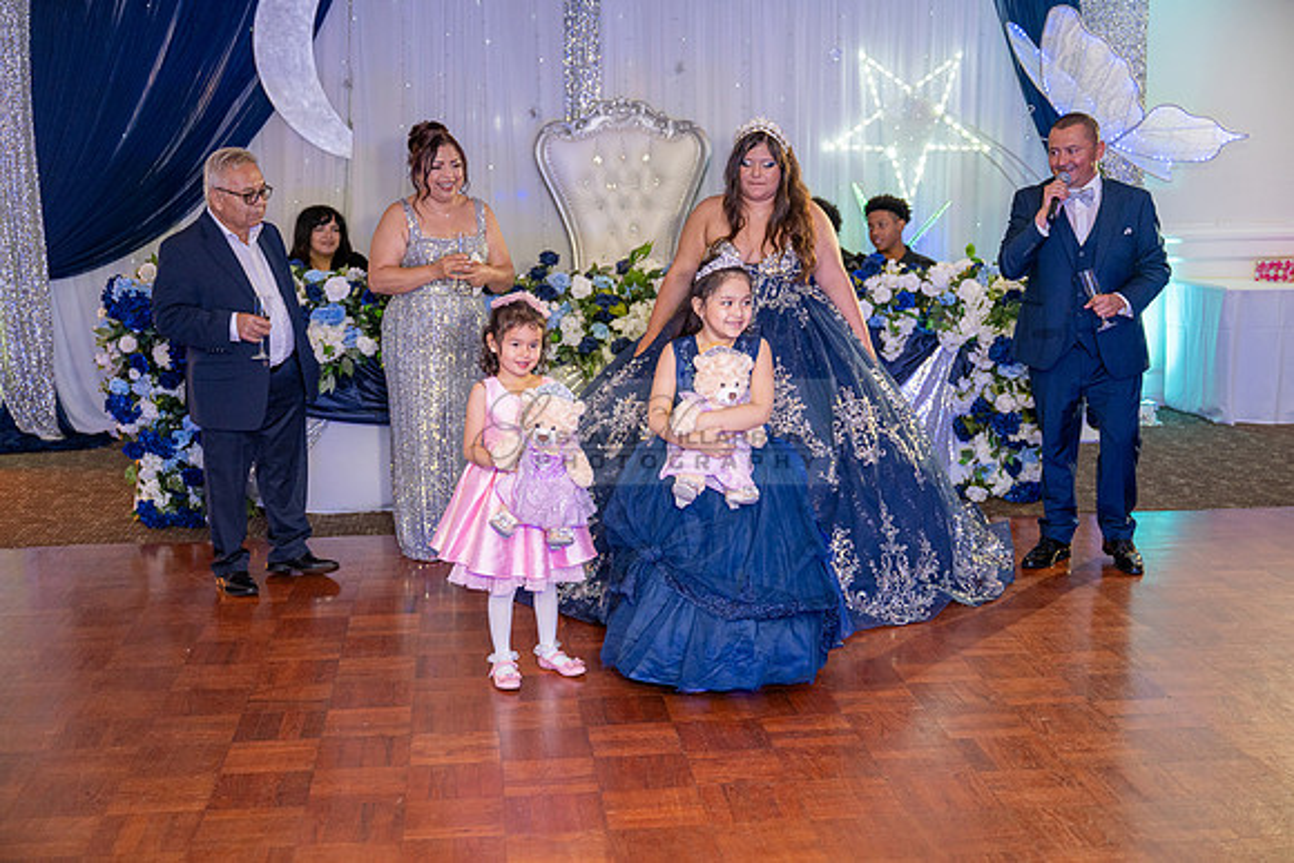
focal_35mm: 46
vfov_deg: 29.3
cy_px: 432
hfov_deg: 42.7
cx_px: 647
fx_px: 1654
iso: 1250
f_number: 2.8
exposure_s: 1/200
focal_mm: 46
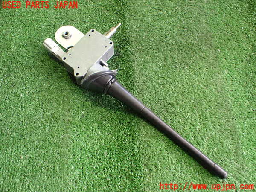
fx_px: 222
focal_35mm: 30
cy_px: 96
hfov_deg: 60.0
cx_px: 128
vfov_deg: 46.8
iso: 800
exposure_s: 1/80
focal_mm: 5.4
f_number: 2.3
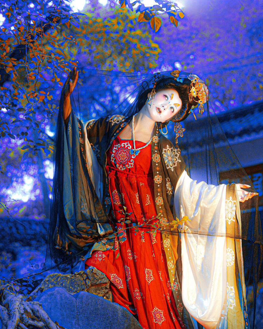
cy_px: 175
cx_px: 156
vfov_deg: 24.4
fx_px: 759
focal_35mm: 78
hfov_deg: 19.6
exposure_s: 1/125
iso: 80
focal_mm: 50
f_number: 2.2
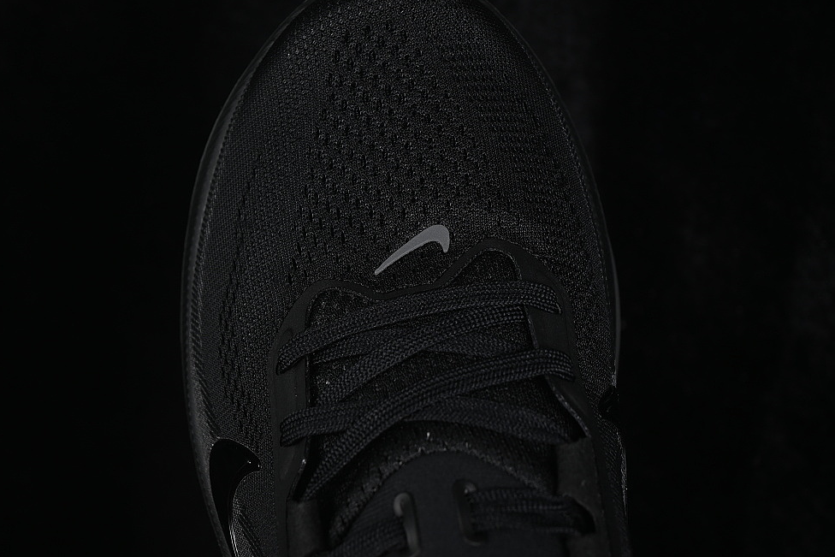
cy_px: 258
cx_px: 397
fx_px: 1925
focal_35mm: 83
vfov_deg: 16.5
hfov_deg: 24.5
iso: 160
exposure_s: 1/50
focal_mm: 50
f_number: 6.3
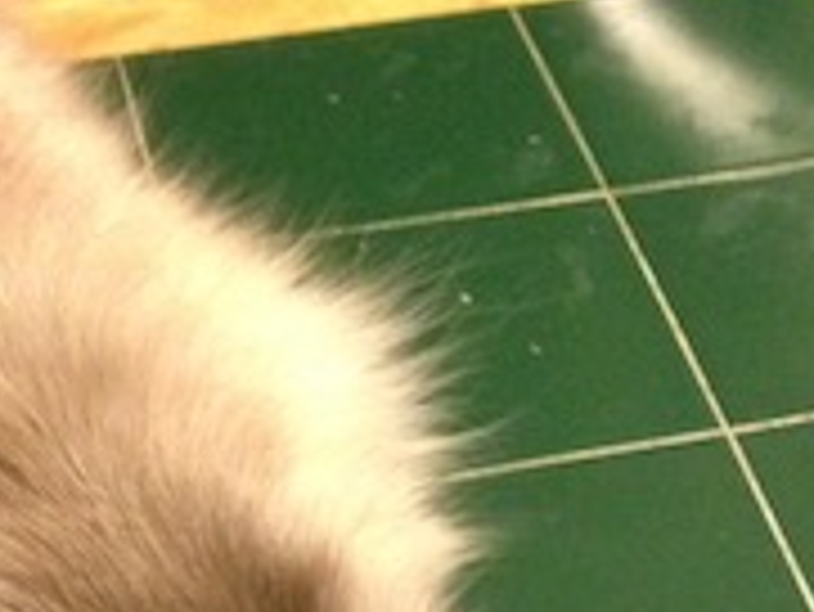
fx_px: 2730
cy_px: 814
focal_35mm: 116
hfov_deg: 16.4
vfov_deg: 12.4
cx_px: 917
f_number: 2.4
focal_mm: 4.28
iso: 500
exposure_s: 1/15
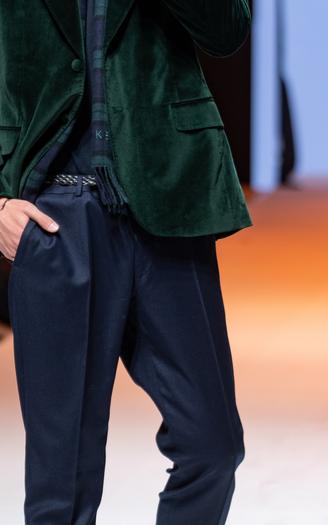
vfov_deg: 7.1
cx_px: 190
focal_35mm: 295
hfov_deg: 4.5
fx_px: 4219
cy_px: 115
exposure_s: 1/250
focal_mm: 103.9
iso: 250
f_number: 2.8
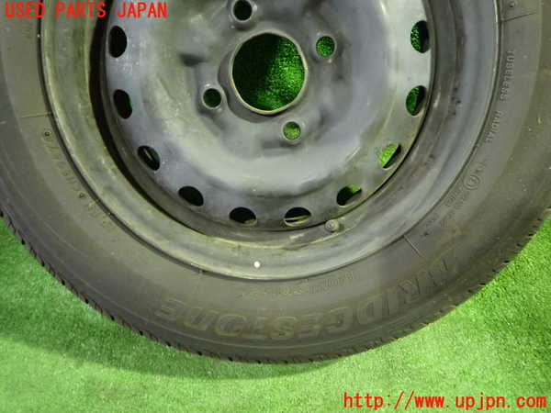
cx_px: 276
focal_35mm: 25
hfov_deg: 69.4
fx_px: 398
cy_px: 206
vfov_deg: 54.9
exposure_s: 1/25
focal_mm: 4.5
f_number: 2
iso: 800
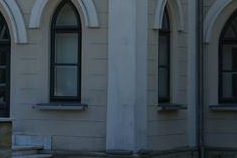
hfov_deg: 11.3
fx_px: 1198
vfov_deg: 7.4
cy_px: -100
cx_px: 89
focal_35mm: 182
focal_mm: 18
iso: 100
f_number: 9
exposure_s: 1/160
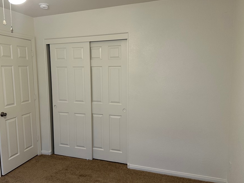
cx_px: 113
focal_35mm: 28
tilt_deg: -6.0
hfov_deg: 63.4
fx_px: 197
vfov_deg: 49.7
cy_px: 90
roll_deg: +1.0
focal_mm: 6.86
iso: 200
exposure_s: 1/120
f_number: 1.78
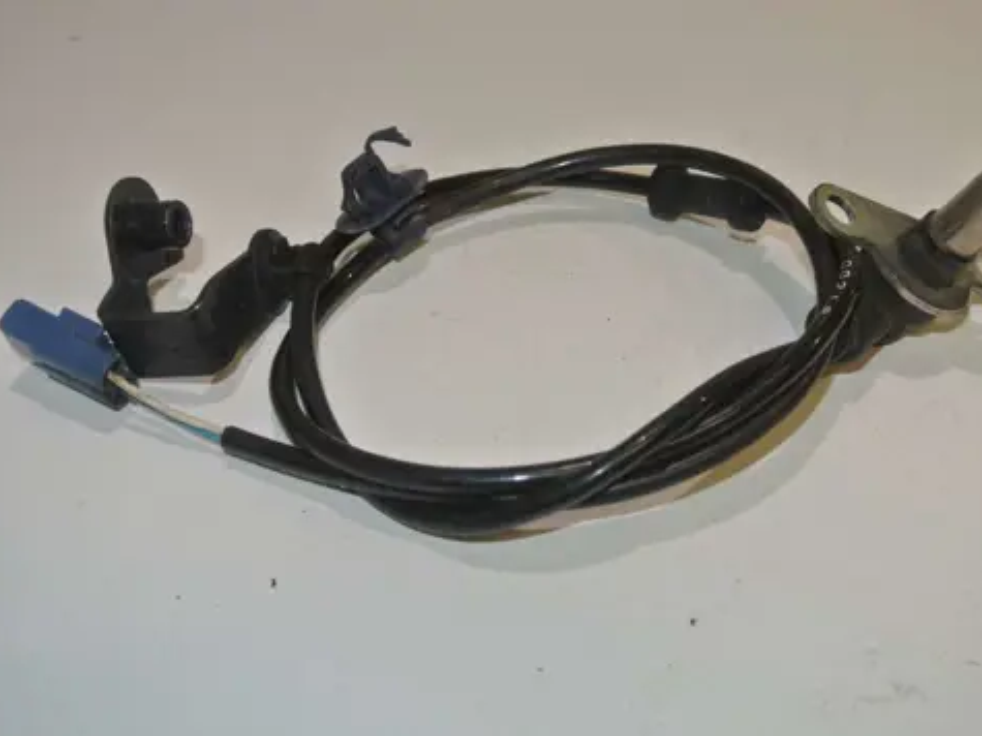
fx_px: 1361
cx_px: 544
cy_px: 370
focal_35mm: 48
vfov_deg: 30.3
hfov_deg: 39.6
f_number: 4.2
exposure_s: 1/60
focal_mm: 16.3
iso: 200
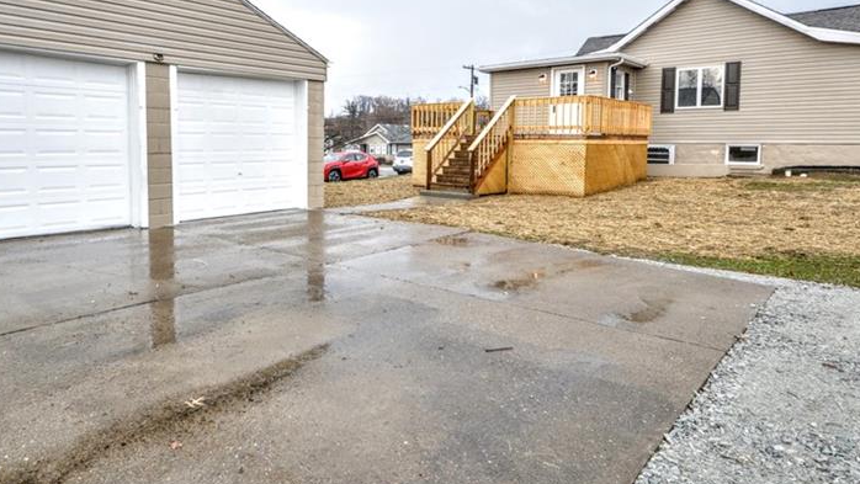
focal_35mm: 23
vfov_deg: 48.9
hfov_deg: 77.7
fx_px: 525
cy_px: 169
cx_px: 341
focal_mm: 10
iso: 320
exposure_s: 1/80
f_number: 6.3
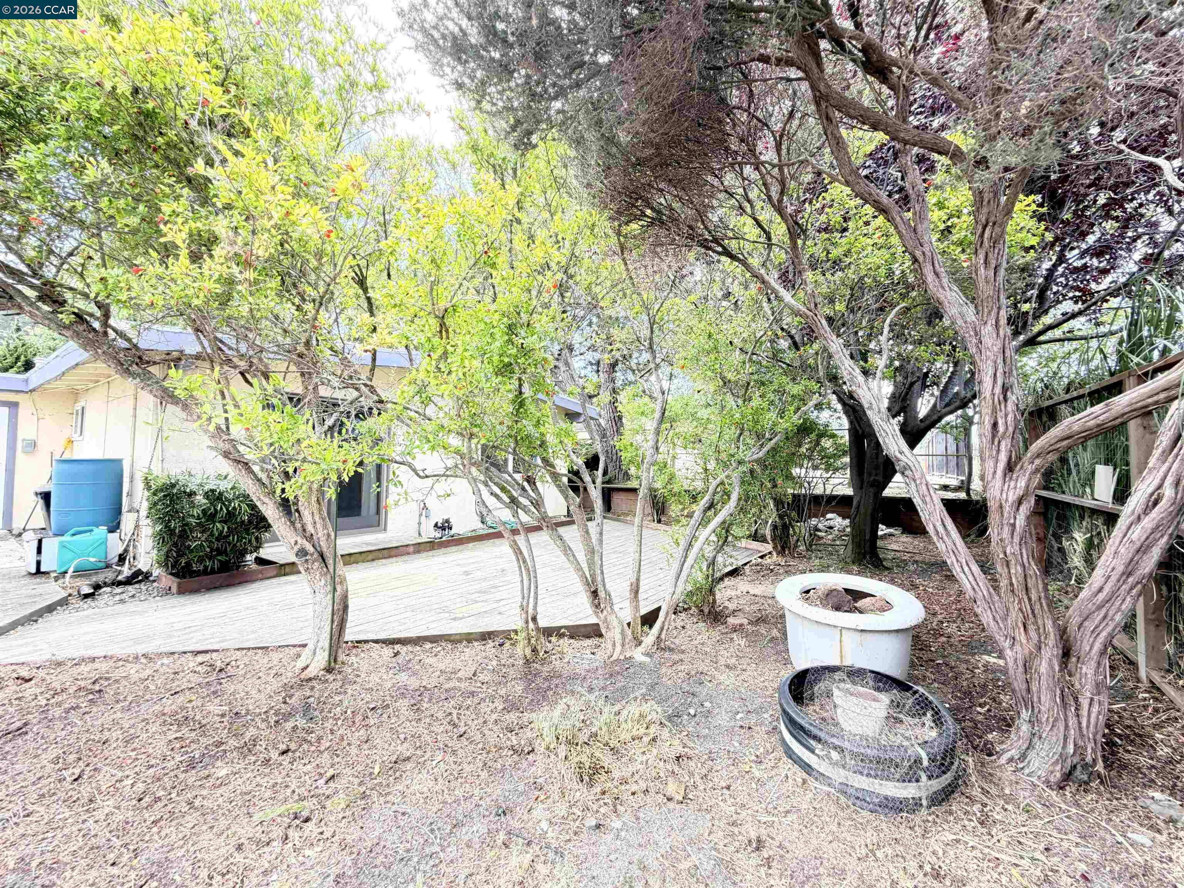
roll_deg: -0.8
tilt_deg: +3.8
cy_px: 444
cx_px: 592
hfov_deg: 102.1
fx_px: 479
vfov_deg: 85.7
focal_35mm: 14
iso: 125
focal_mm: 2.22
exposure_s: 1/121
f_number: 2.2
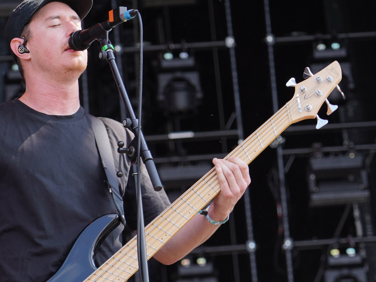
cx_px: 145
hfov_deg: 8.5
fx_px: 2531
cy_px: 255
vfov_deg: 6.4
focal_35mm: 233
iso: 100
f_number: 4.5
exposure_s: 1/200
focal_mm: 105
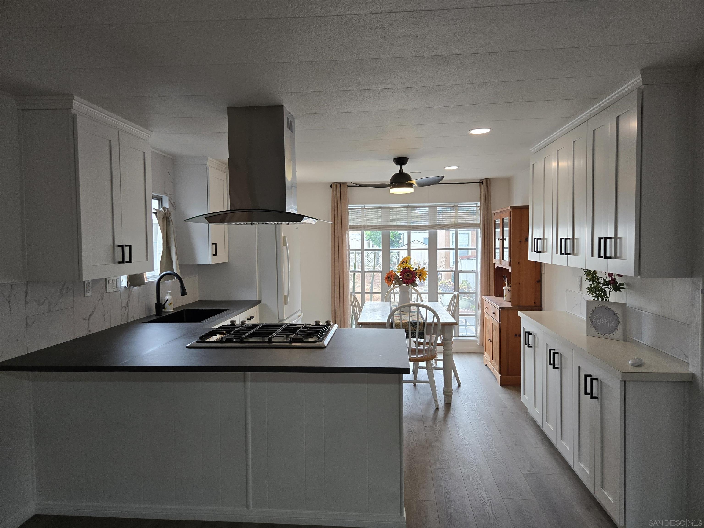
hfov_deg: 73.9
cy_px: 264
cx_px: 352
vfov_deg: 58.9
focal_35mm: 23
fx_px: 468
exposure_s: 1/180
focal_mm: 5.4
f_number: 1.8
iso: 160
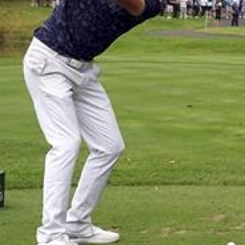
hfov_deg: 9.4
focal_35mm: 183
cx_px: 317
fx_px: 1465
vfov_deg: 9.5
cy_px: 10
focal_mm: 61
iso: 800
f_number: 5.6
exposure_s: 1/1000
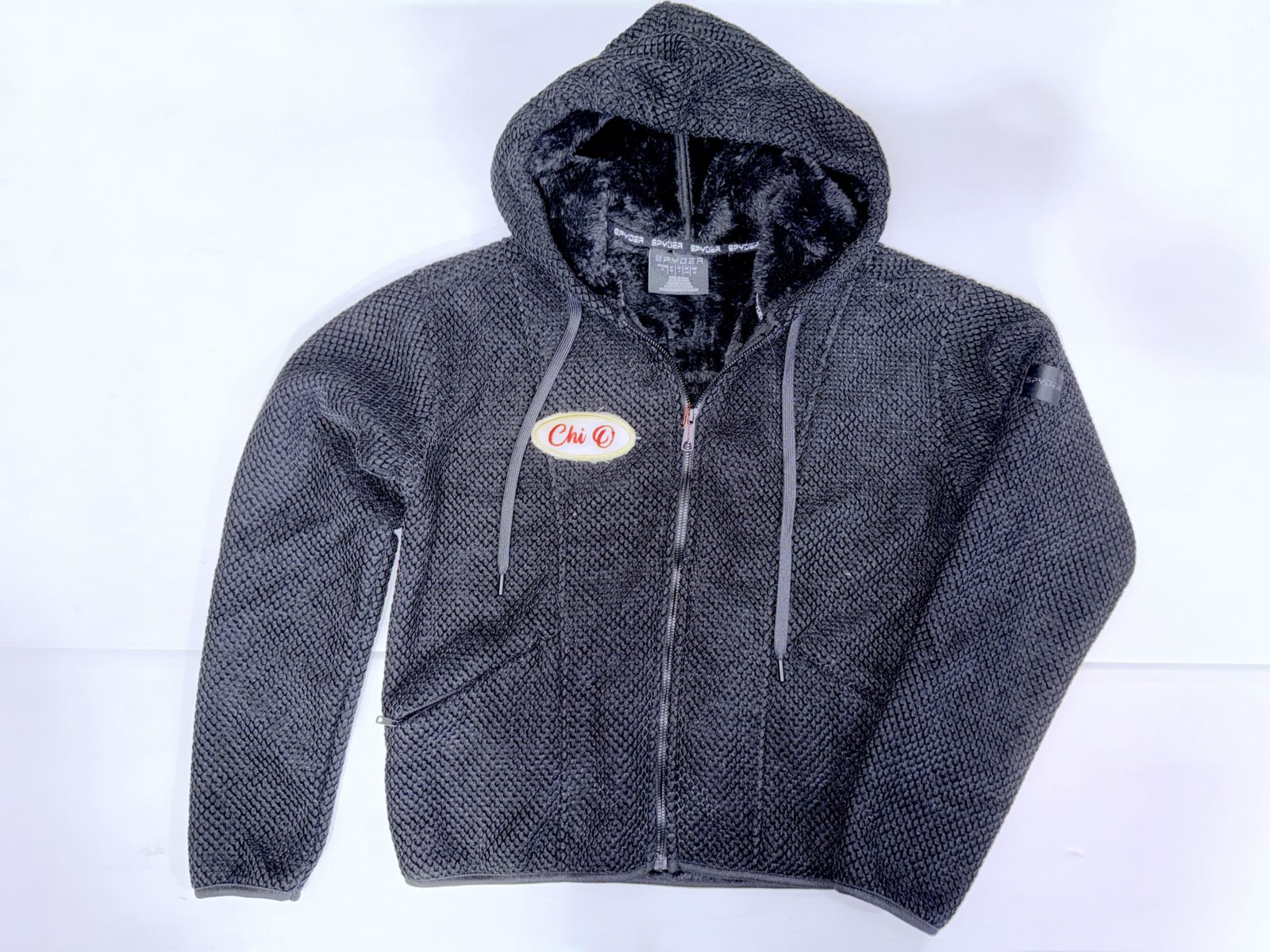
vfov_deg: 56.8
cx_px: 635
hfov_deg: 71.6
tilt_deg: -85.6
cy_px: 476
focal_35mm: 24
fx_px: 881
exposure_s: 1/12
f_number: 1.78
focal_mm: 6.76
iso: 100
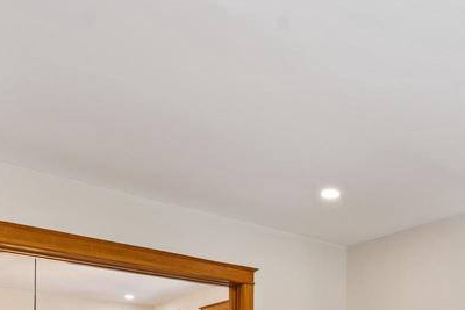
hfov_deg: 44.9
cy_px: 379
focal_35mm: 41
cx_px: 375
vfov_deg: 28.2
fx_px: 530
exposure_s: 1/8
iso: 200
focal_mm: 16
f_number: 8
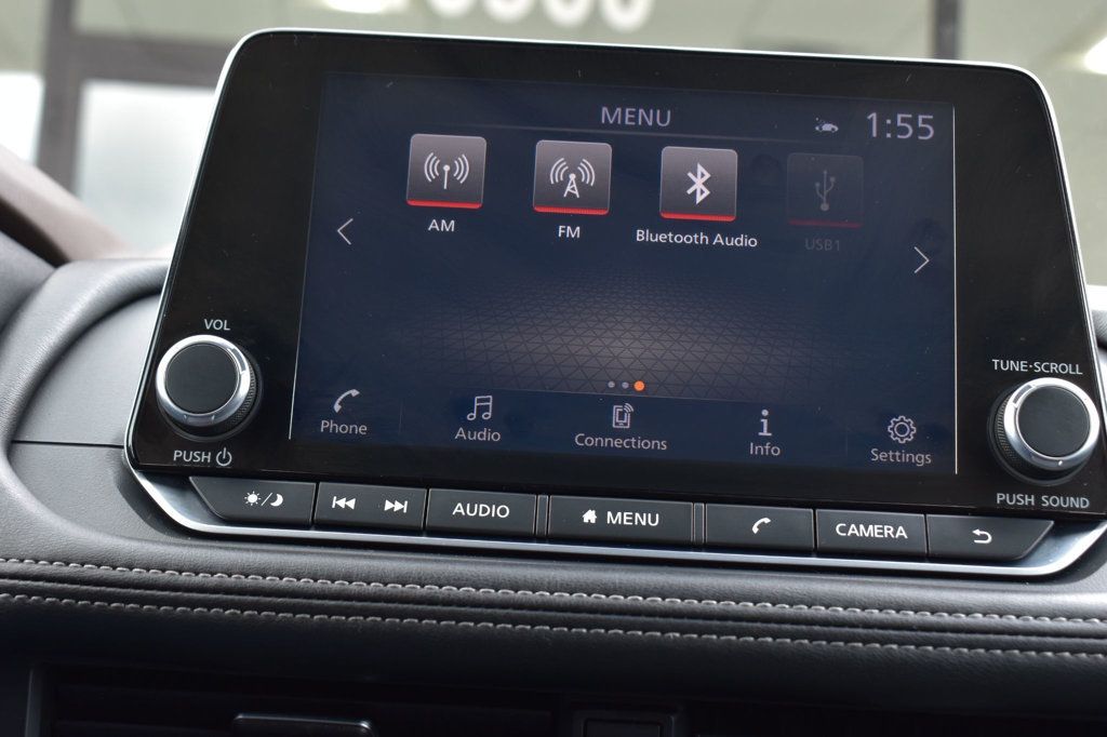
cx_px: 554
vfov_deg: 23.8
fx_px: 1752
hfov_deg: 35.1
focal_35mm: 57
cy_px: 368
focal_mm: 38
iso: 400
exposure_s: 1/60
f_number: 8
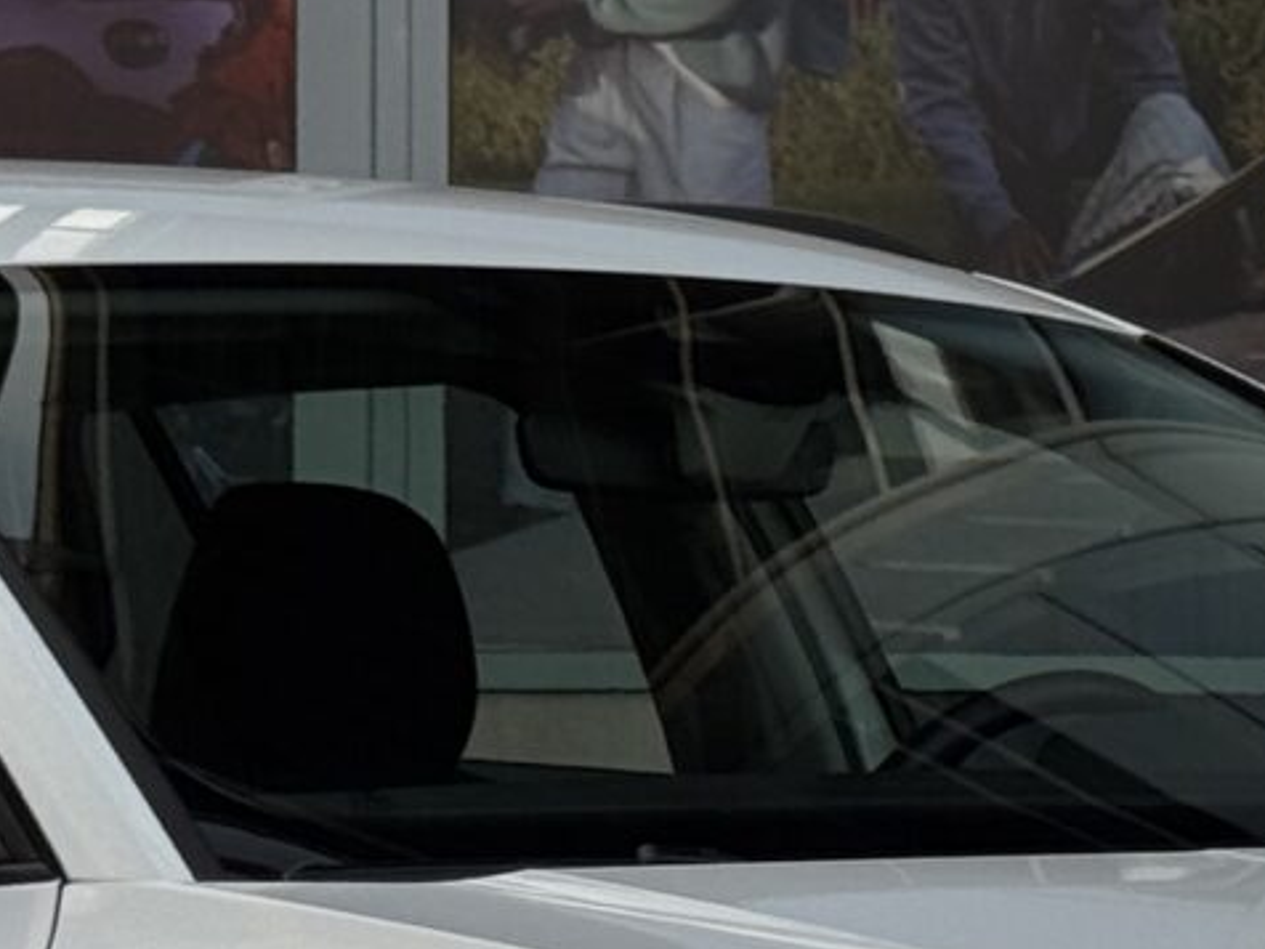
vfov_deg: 6.4
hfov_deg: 8.5
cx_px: 789
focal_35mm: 232
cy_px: 716
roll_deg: +0.3
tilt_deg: +0.9
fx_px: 8478
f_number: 1.78
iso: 64
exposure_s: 1/876
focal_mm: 6.76
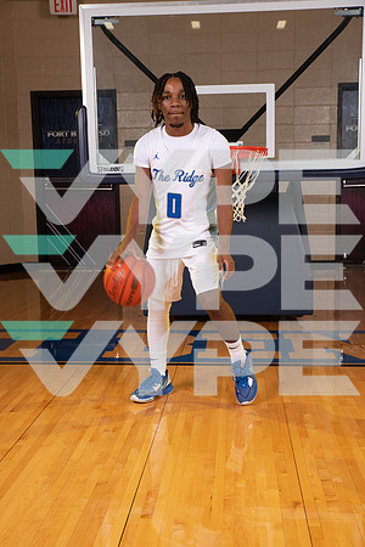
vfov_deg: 41.1
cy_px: 274
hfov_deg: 28.1
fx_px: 730
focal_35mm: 48
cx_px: 182
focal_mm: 48
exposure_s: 1/320
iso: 320
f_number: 7.1
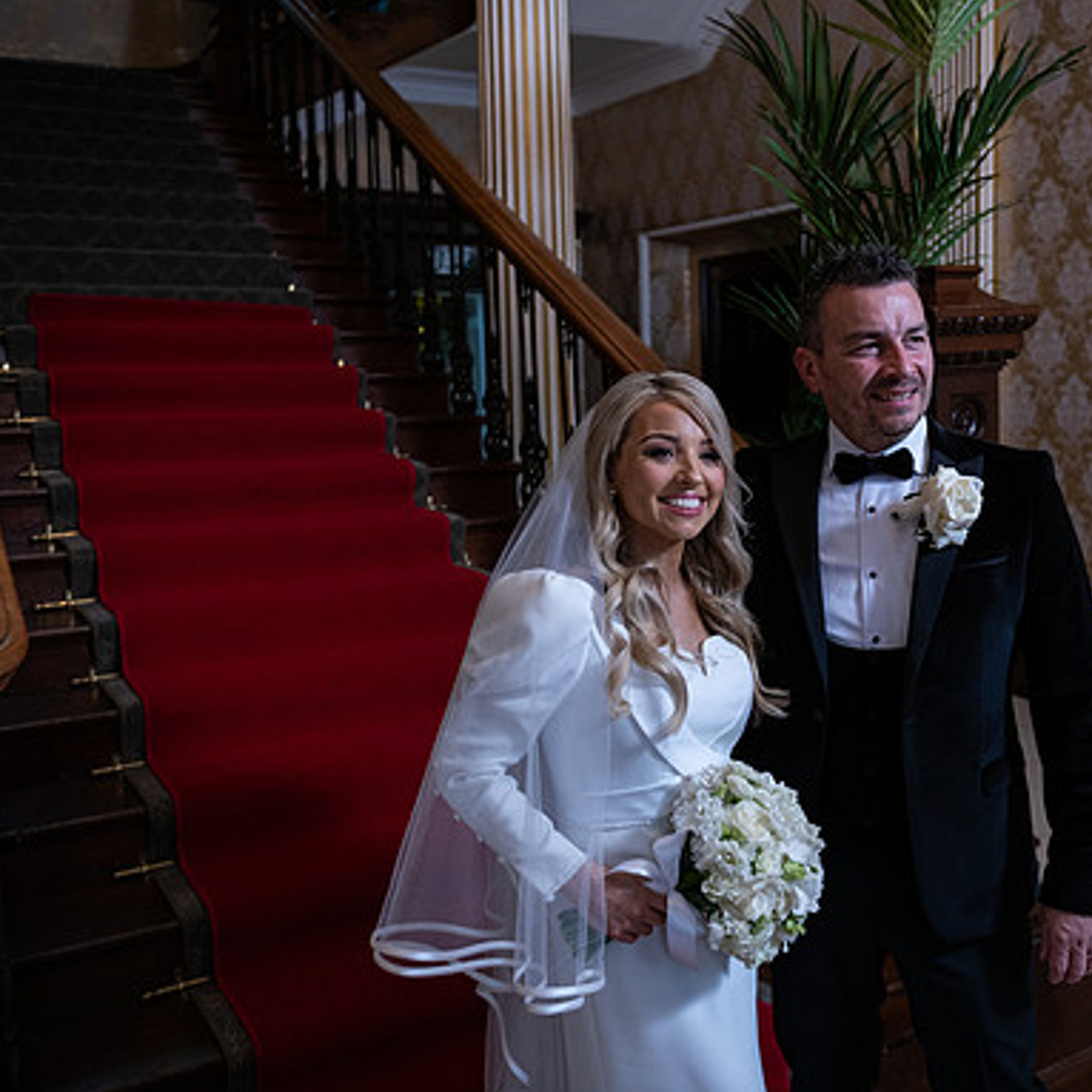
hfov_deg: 45.5
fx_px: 1285
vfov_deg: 46.0
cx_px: 704
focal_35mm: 36
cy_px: 546
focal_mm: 28
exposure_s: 1/160
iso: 500
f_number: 3.5
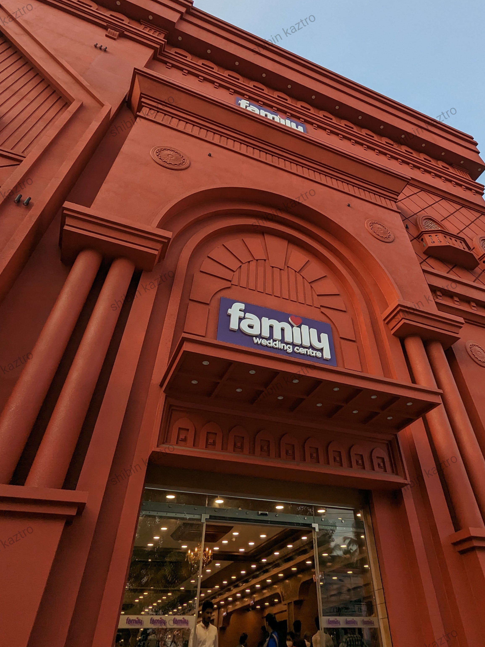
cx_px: 284
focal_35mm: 21
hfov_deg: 63.0
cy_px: 251
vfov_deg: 77.8
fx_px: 392
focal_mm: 2.35
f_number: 2.2
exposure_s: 1/585
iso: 42
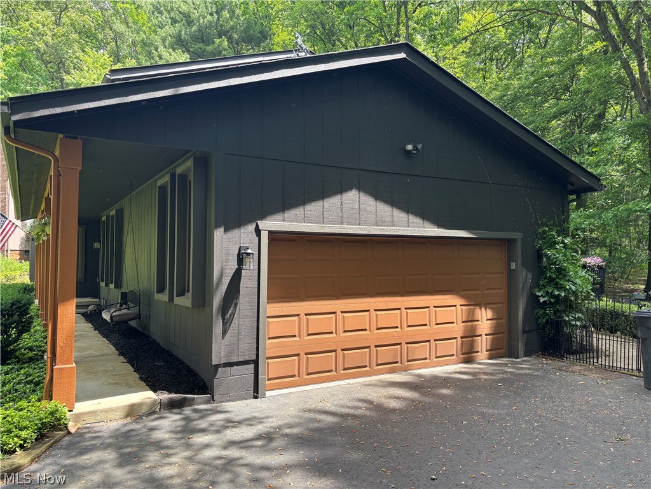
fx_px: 489
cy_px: 244
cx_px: 326
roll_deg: -0.2
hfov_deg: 67.3
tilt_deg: +2.7
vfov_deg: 53.1
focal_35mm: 26
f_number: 1.6
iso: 40
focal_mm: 5.96
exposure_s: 1/222
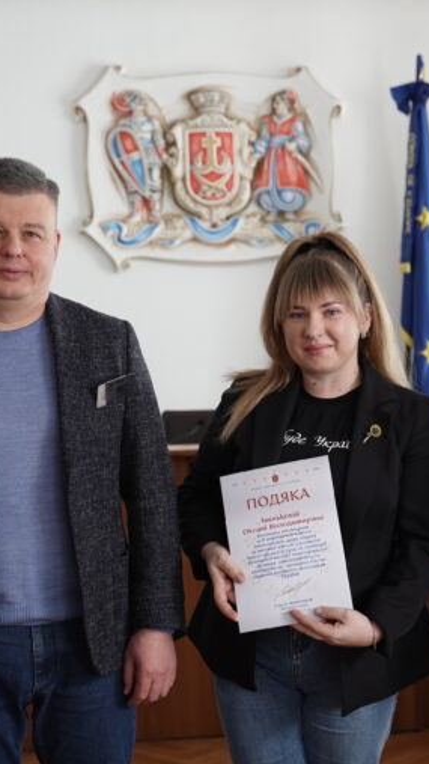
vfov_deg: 29.0
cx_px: 376
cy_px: 381
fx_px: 1477
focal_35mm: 73
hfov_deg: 16.3
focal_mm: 46
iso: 640
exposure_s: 1/160
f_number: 3.5
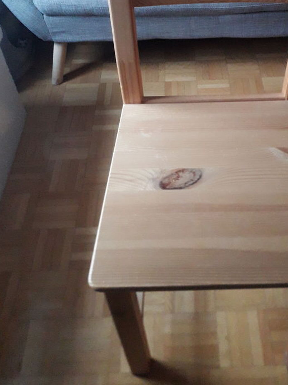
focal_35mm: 39
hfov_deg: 36.5
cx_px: 186
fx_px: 433
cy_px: 116
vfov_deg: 46.8
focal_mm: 3.6
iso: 400
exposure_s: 1/25
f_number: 1.9
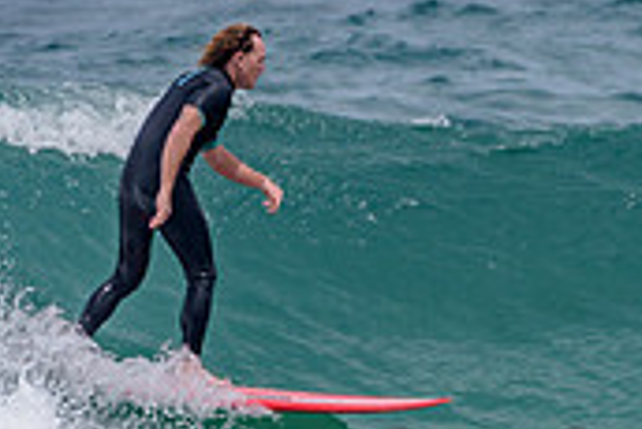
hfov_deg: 1.0
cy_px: 377
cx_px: 556
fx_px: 36892
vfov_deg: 0.7
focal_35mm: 2067
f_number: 5.6
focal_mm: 500
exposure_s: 1/2000
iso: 90
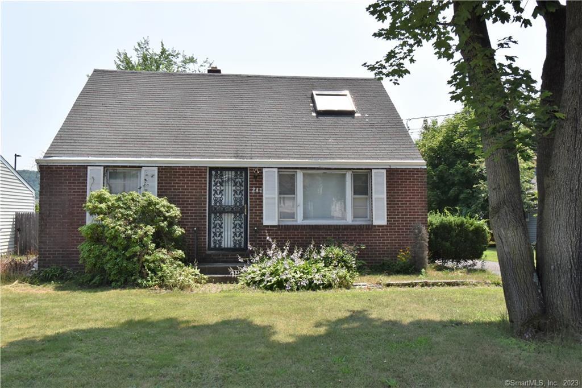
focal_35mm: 30
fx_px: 485
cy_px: 194
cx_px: 291
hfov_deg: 61.9
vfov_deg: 43.6
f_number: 10
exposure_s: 1/400
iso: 500
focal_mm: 20
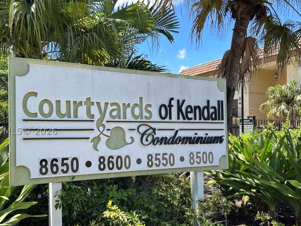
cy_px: 131
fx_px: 322
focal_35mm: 37
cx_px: 139
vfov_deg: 38.6
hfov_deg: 50.1
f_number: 1.5
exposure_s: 1/625
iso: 50
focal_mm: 5.7
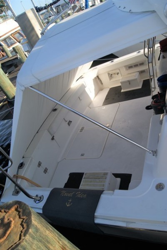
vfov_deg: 67.3
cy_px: 125
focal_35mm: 27
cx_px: 84
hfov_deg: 48.0
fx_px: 188
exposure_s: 1/125
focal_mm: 18
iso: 100
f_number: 10
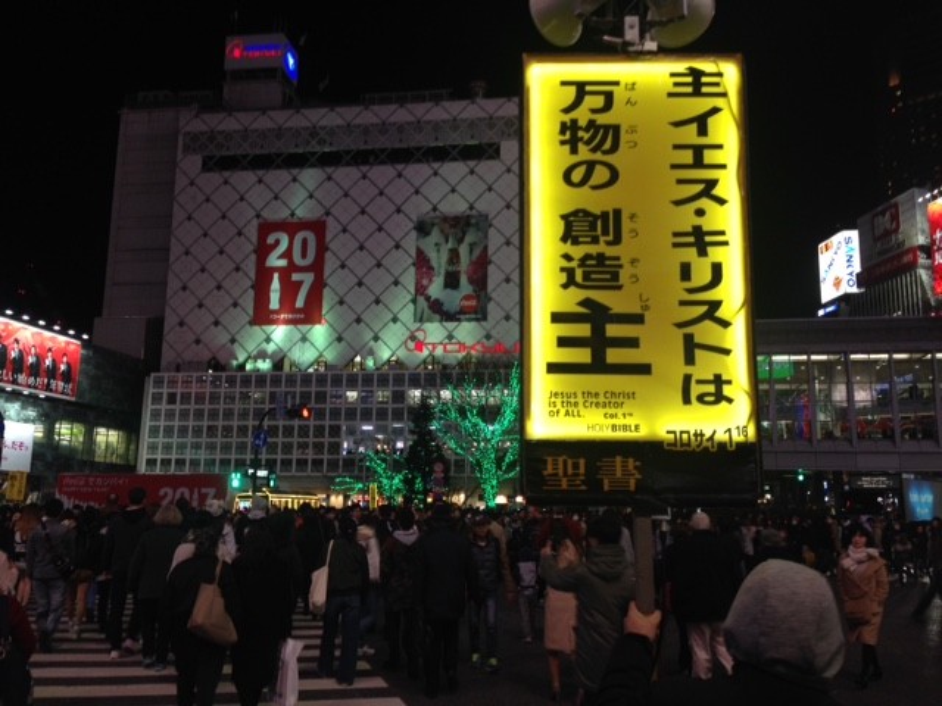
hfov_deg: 55.4
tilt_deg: +9.1
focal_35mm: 33
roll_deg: -1.1
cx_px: 471
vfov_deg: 42.9
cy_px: 353
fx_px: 898
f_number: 2.4
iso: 64
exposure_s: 1/20
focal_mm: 4.12
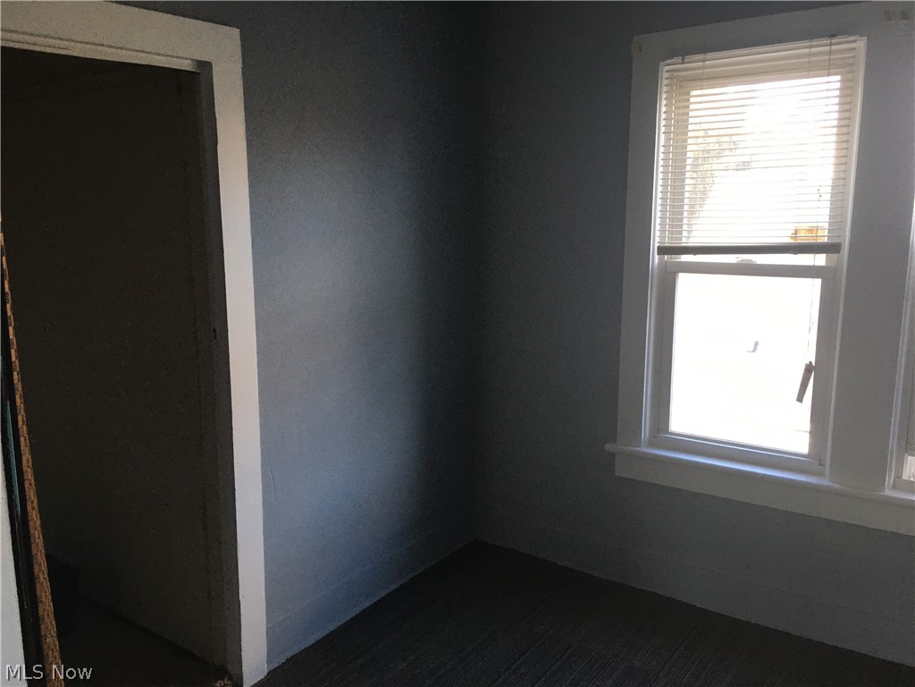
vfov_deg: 48.2
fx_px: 767
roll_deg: +0.0
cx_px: 458
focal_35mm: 29
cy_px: 344
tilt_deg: -9.8
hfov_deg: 61.7
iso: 50
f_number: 2.2
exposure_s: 1/33
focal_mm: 4.15
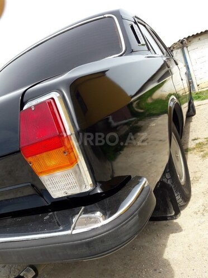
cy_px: 139
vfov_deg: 63.4
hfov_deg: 49.7
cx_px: 104
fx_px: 224
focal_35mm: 28
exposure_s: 1/862
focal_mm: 3.7
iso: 40
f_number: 1.9
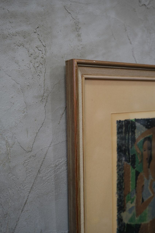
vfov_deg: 58.7
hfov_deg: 41.1
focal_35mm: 32
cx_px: 78
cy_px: 116
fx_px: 207
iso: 320
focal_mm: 21.2
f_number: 4
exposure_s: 1/30
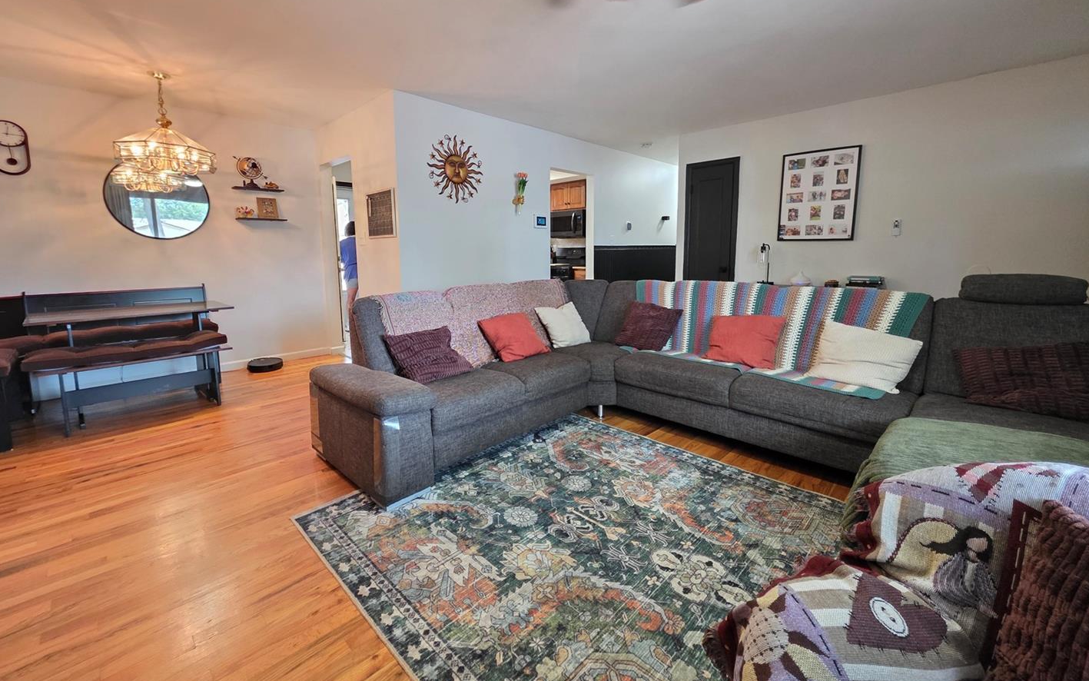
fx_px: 416
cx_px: 541
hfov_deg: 105.3
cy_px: 307
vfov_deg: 78.4
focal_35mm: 14
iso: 640
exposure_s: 1/60
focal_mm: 2.2
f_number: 1.9
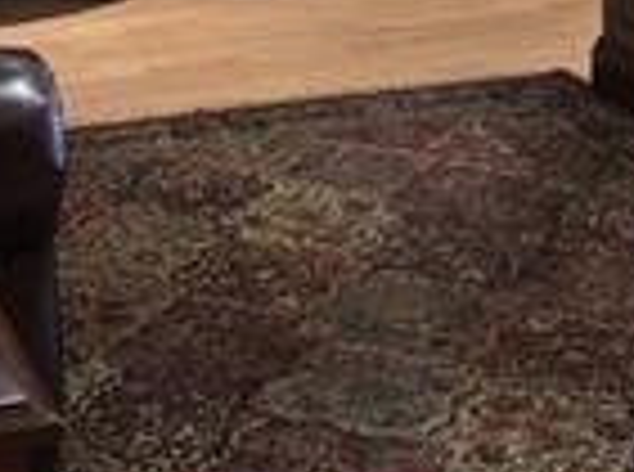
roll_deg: +0.6
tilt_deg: -8.8
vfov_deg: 10.6
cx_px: 558
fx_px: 2411
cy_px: -324
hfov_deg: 14.8
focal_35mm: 132
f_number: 2.2
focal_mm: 4.15
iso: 100
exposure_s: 1/30
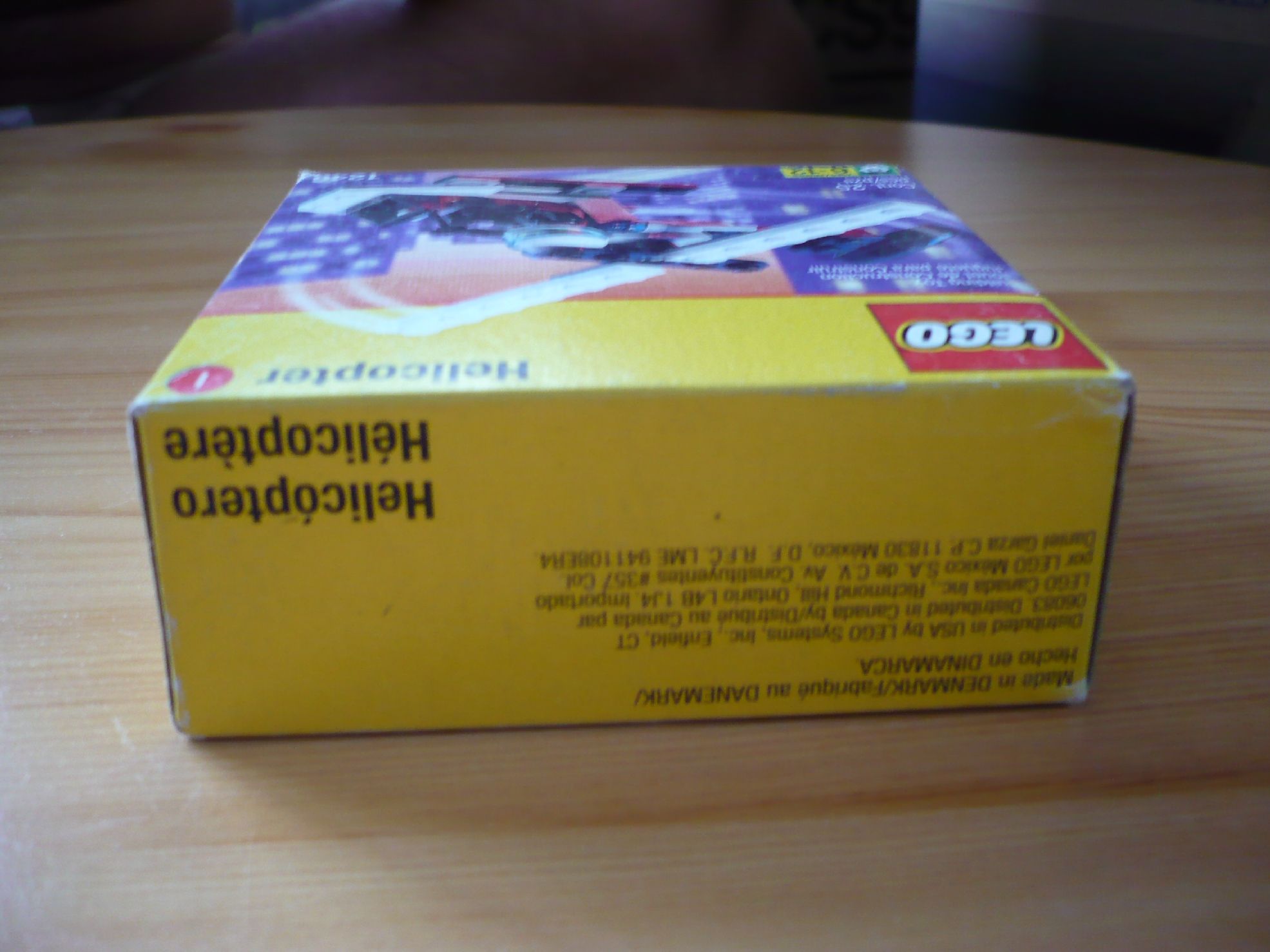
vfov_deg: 40.7
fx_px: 1284
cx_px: 635
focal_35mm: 35
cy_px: 476
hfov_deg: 52.6
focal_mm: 5.8
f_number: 2.8
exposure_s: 1/20
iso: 200
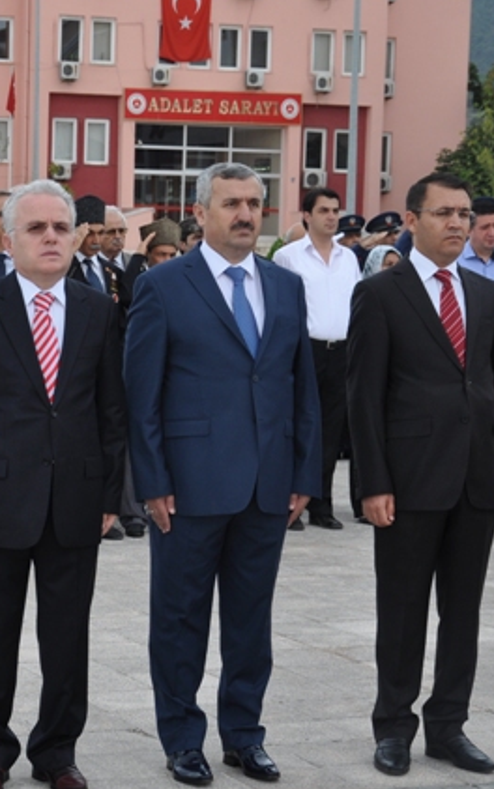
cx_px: 39
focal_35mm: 110
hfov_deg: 11.8
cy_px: 405
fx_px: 2368
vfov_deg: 18.9
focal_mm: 38
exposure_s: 1/125
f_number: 5.6
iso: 200
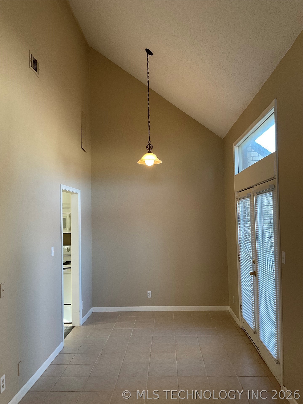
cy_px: 202
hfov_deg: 48.2
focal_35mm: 29
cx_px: 152
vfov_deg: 61.7
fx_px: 338
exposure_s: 1/60
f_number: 1.8
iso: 50
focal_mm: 3
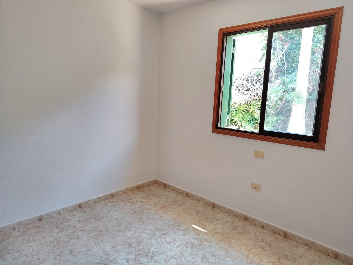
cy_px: 132
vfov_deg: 56.8
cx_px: 176
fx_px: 245
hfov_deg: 71.6
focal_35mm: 24
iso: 319
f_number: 1.75
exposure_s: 1/50
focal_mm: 5.25
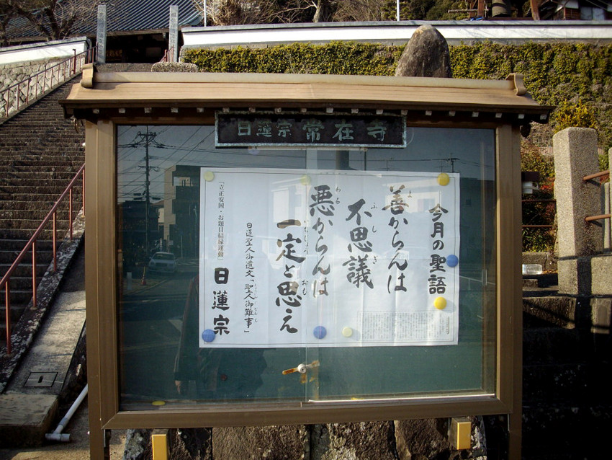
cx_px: 306
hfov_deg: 50.1
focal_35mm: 37
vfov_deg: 38.7
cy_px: 230
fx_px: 654
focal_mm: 6.2
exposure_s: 1/400
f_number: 2.8
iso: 80
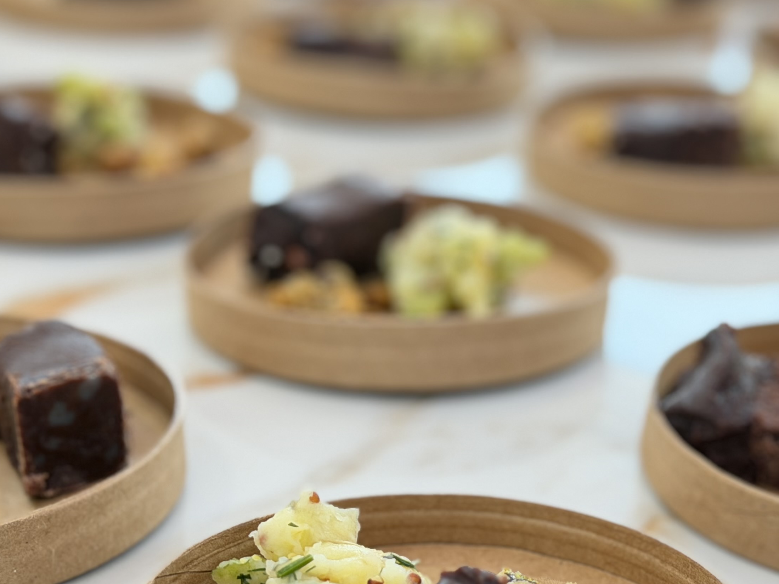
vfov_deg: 16.8
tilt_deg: -23.9
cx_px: 461
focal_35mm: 88
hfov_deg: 22.2
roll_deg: -3.0
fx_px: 1980
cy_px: 349
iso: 80
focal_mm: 6.76
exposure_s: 1/182
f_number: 1.78
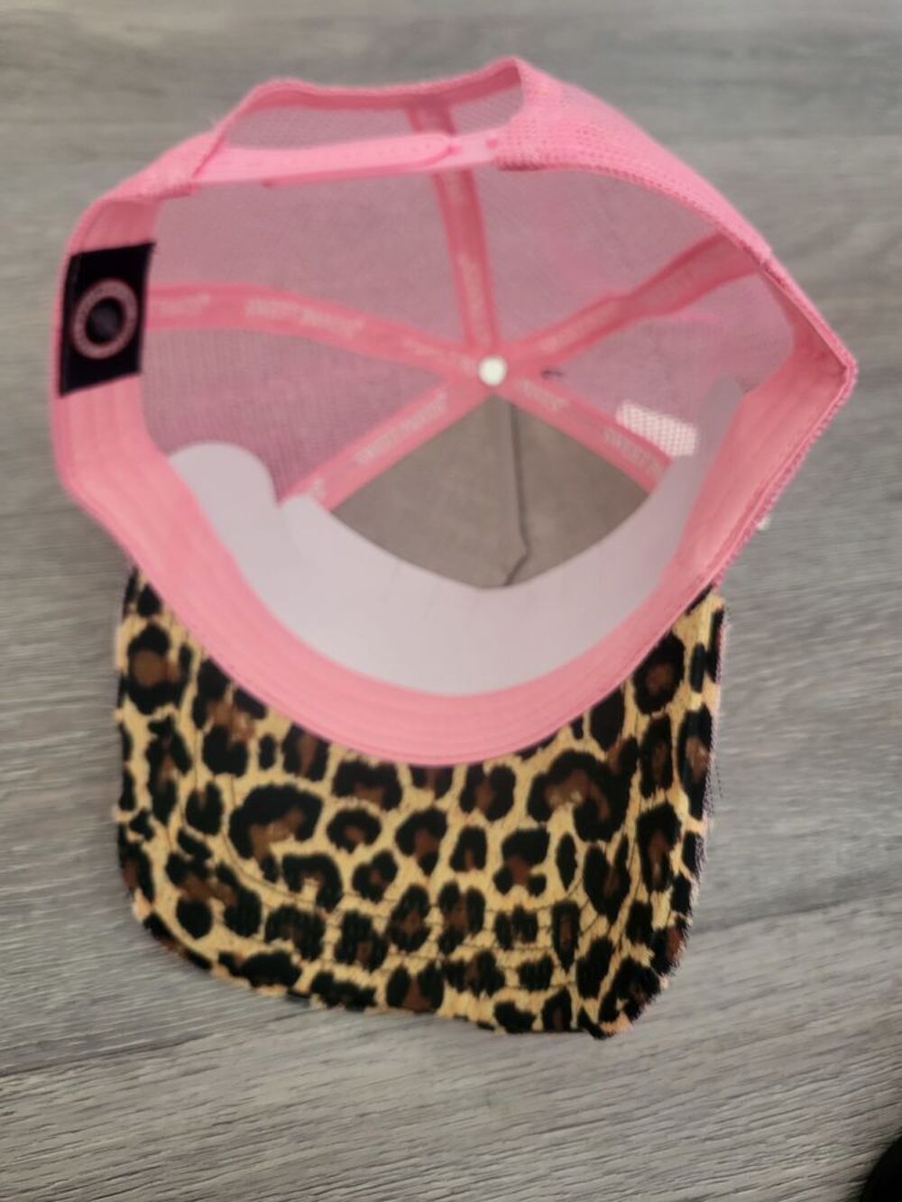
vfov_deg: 67.3
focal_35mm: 26
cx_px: 451
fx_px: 903
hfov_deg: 53.1
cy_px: 601
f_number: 1.8
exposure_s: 1/50
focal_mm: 5.4
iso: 320
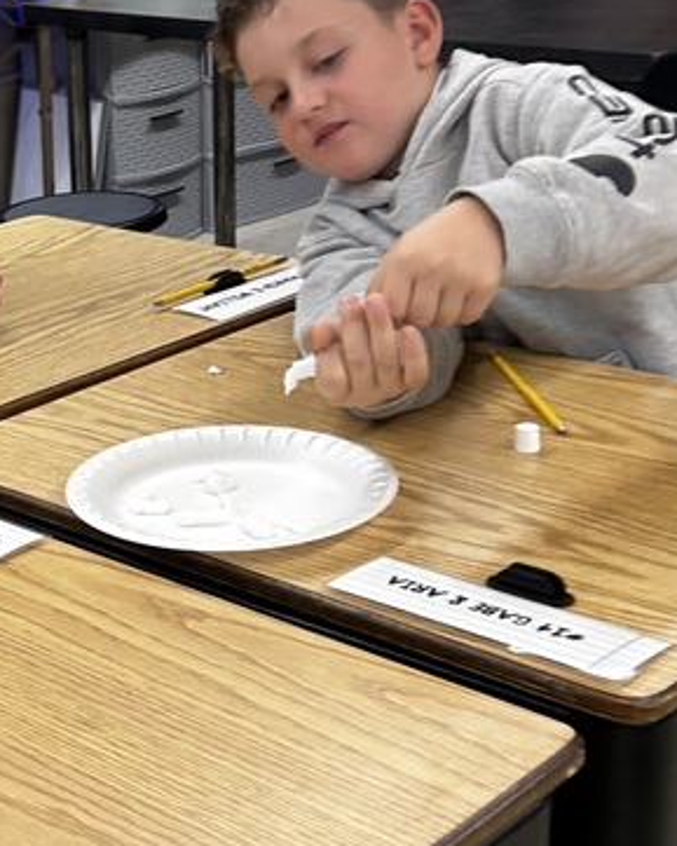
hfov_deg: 20.7
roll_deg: +4.6
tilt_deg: -30.5
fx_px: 1803
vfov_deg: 26.4
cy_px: 441
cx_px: 30
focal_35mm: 72
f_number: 1.5
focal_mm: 5.7
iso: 100
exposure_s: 1/60
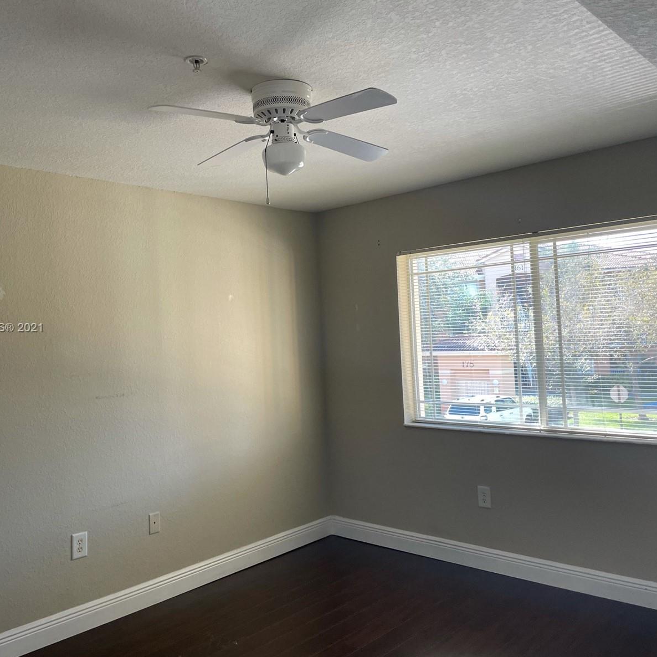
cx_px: 310
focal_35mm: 31
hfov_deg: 52.5
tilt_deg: +2.0
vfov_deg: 52.5
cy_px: 328
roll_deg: +3.0
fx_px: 666
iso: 80
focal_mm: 4.2
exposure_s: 1/120
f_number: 1.6
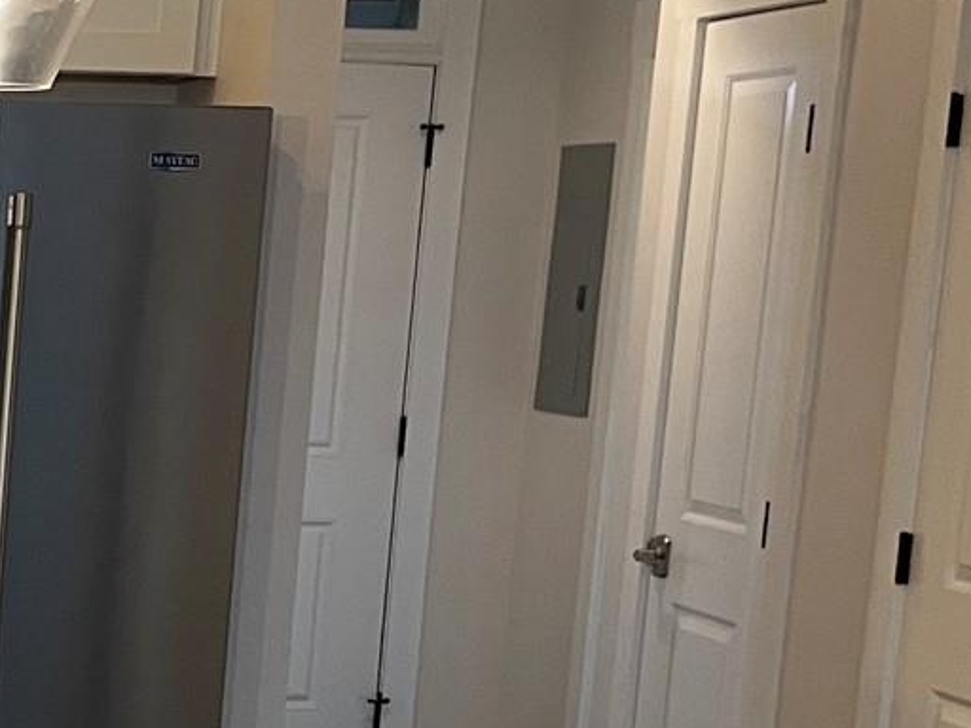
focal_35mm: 104
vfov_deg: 14.0
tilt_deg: -9.9
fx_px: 2917
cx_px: -669
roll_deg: -2.0
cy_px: 715
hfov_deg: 16.4
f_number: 1.6
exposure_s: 1/60
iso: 125
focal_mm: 4.2
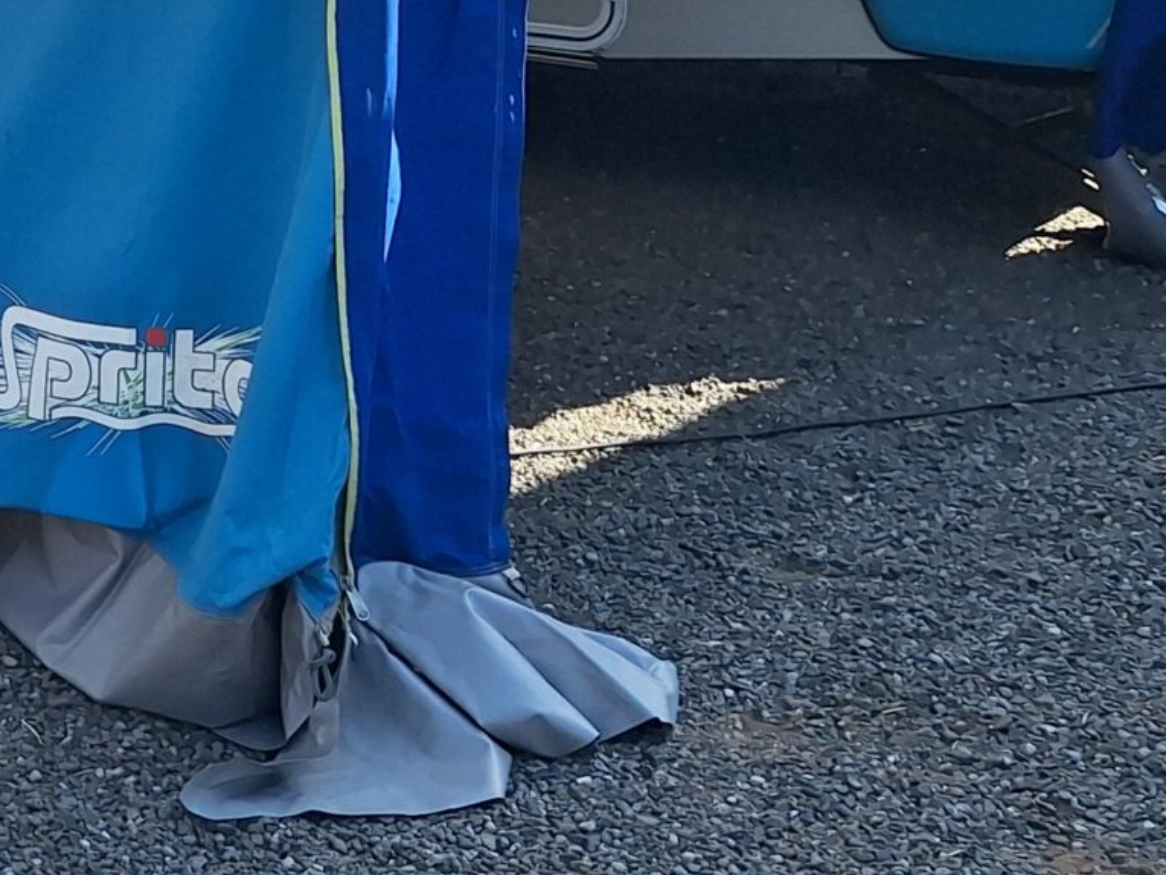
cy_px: -50
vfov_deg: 18.5
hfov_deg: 22.2
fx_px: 2594
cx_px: -425
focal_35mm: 77
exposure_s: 1/1466
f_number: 1.8
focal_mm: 5.54
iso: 40
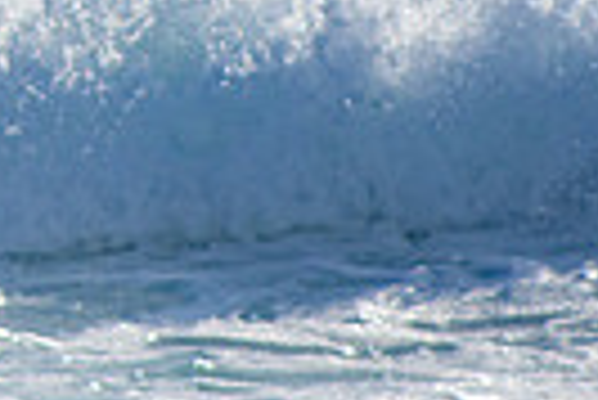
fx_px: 43601
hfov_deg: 0.8
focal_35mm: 2622
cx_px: -418
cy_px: -362
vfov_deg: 0.5
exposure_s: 1/2000
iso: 250
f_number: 5.6
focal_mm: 400
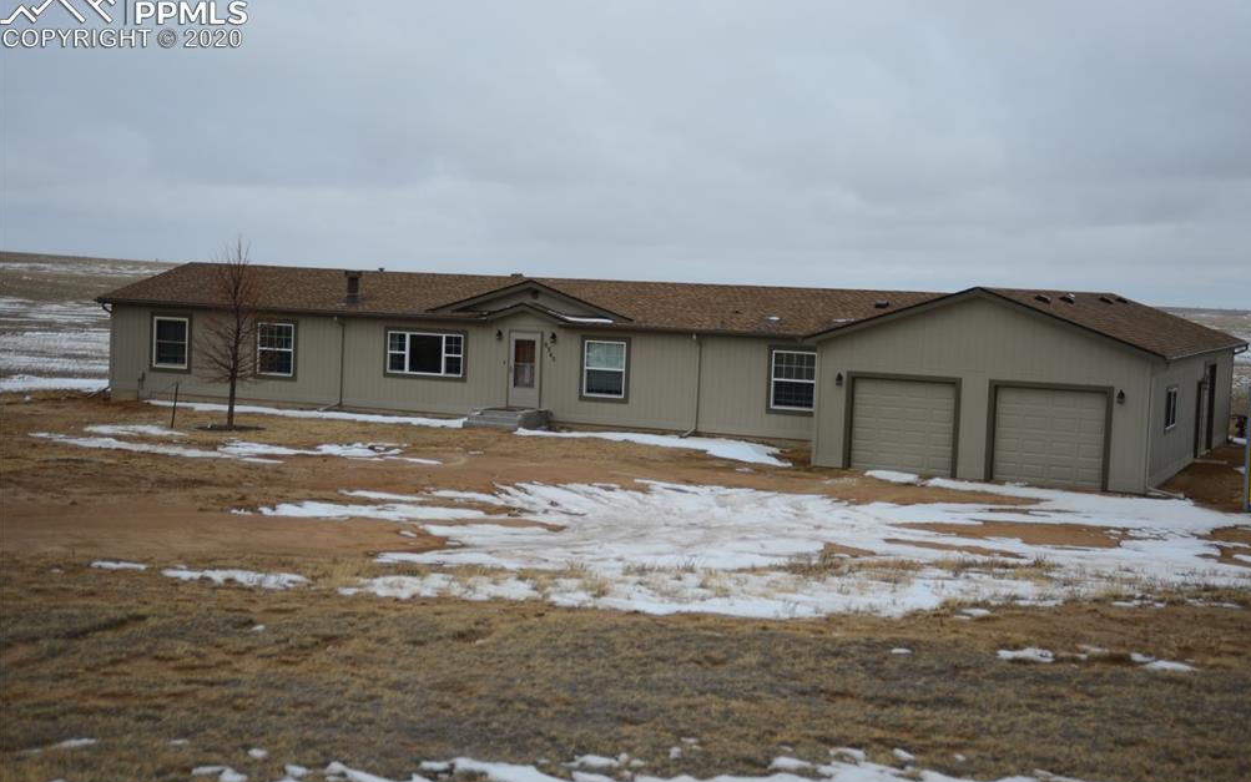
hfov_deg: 38.9
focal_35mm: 52
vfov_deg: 24.9
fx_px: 1773
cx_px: 636
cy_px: 404
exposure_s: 1/400
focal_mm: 50
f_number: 4.8
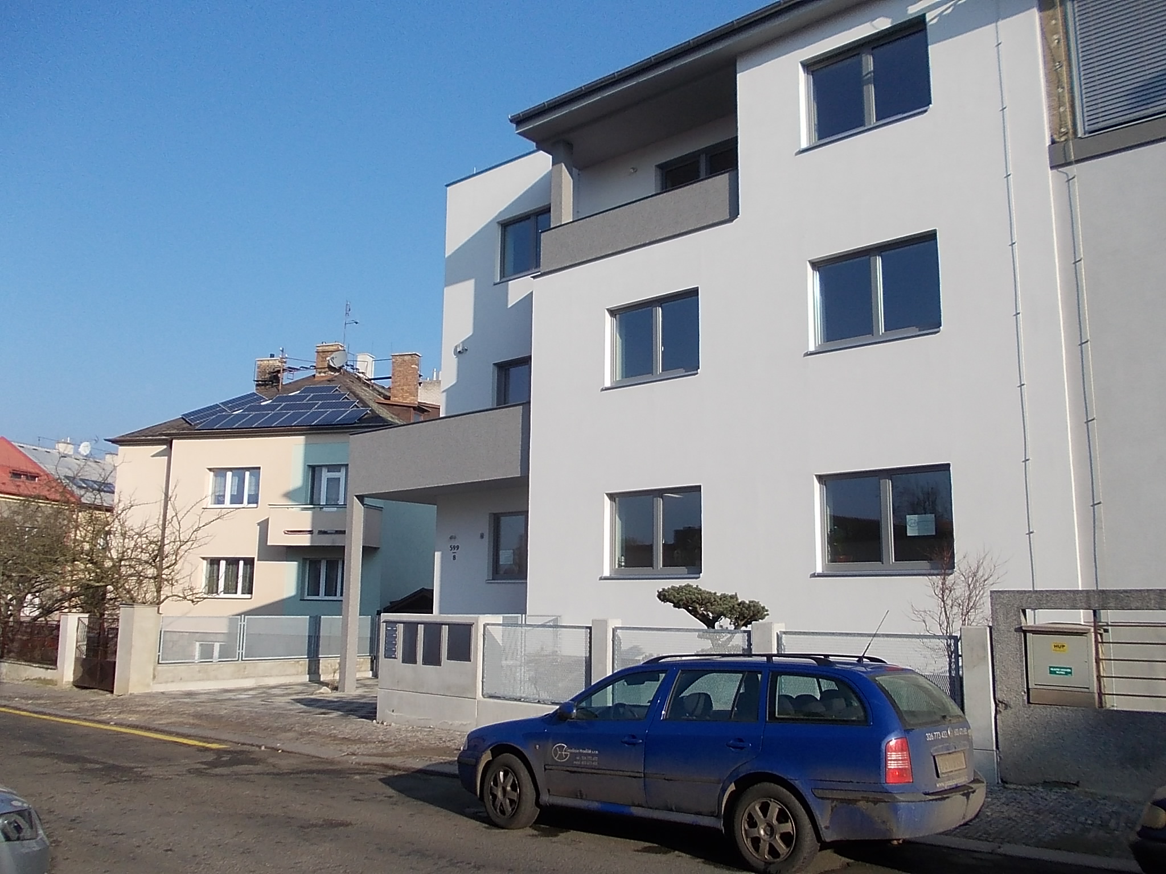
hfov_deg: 63.4
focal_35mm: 28
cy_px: 437
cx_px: 583
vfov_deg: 49.7
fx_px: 943
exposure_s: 1/320
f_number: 5.4
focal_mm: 4
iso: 80
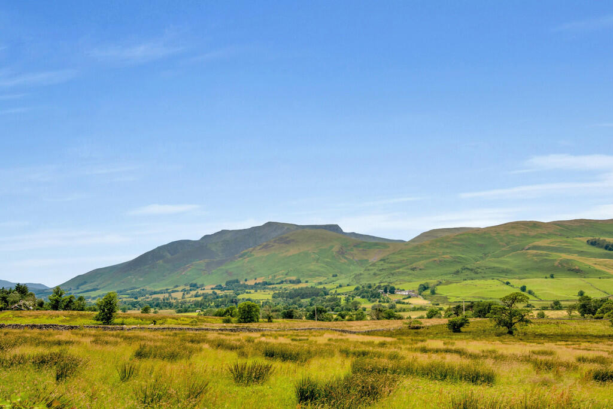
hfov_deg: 67.4
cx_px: 306
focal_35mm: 27
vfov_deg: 47.9
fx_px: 460
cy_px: 204
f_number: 7.1
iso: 100
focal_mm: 18
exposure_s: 1/250
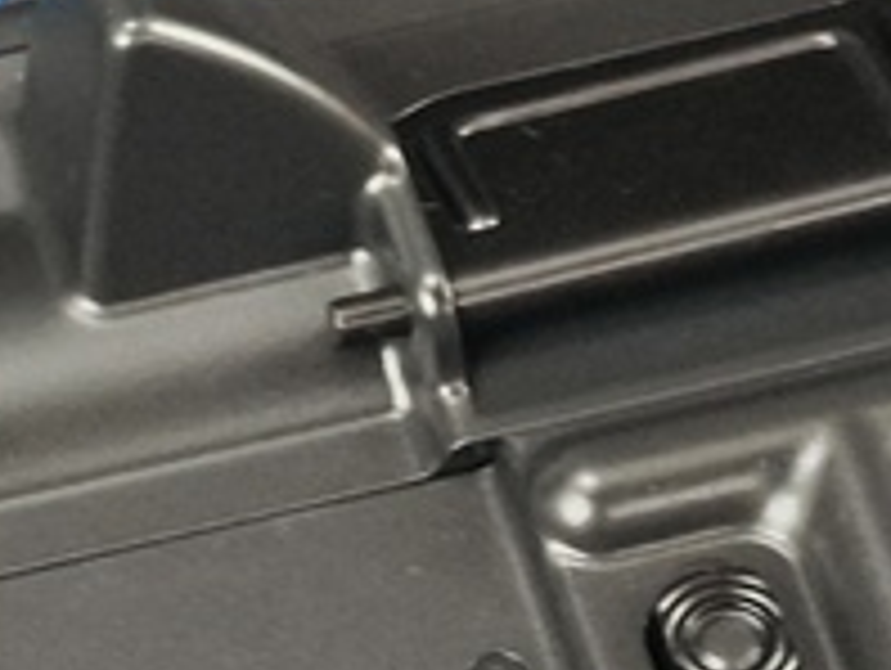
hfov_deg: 3.8
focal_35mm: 515
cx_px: 788
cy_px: 1250
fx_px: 13272
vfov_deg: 2.9
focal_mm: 22.48
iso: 686
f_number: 2.67
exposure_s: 1/17.1
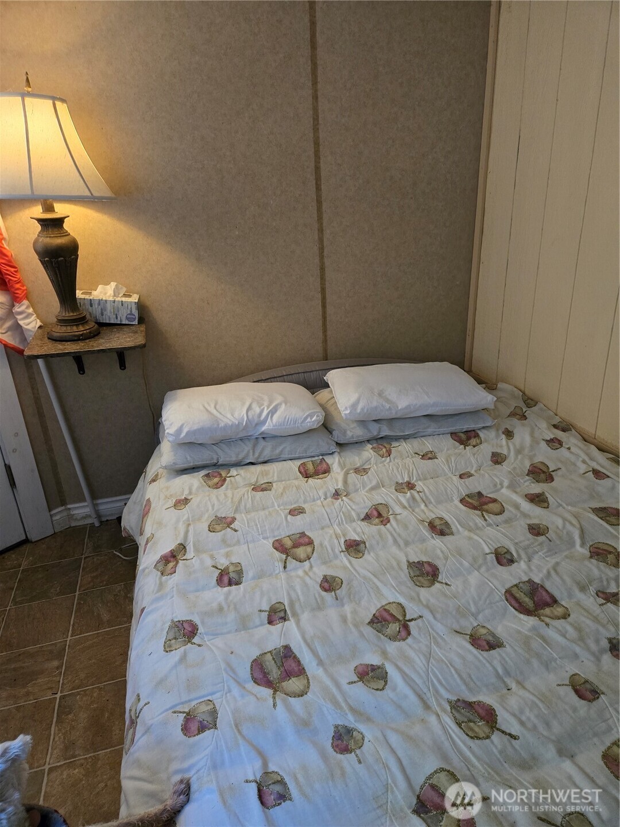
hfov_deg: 58.9
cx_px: 310
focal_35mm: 23
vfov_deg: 73.9
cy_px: 414
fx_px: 549
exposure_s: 1/60
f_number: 1.8
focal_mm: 5.4
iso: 1000
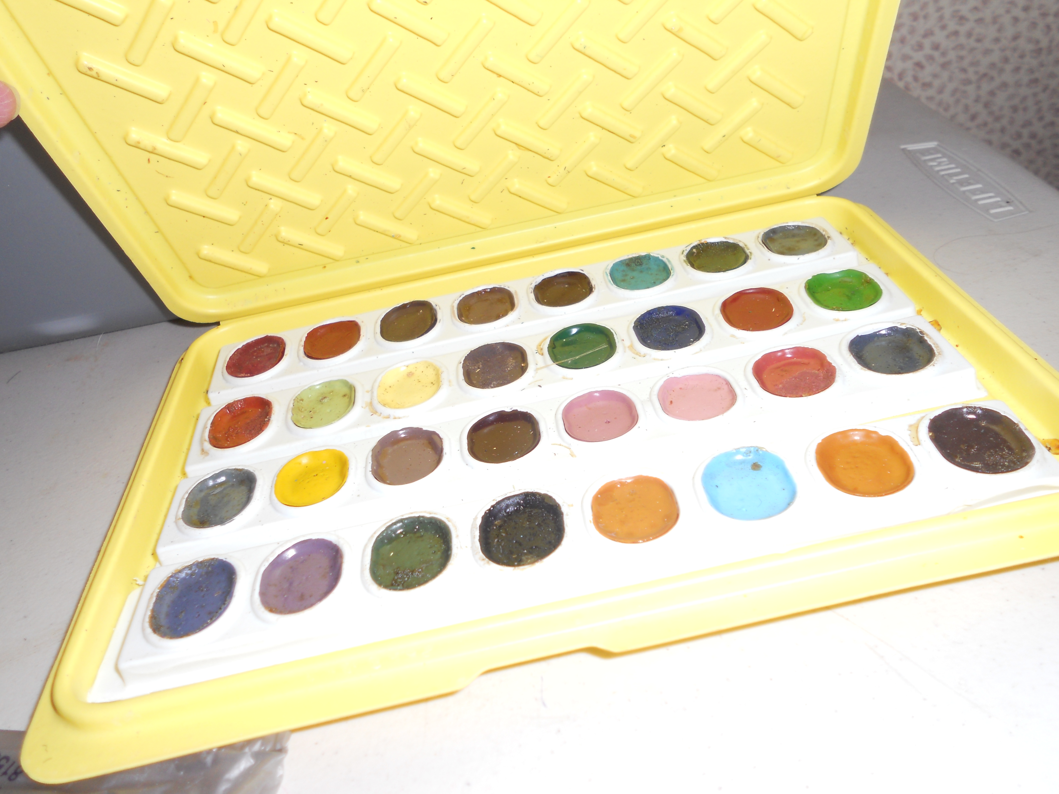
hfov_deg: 56.8
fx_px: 979
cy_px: 397
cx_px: 530
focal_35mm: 32
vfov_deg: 44.2
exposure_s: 1/25
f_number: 3.5
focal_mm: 5.8
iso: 80
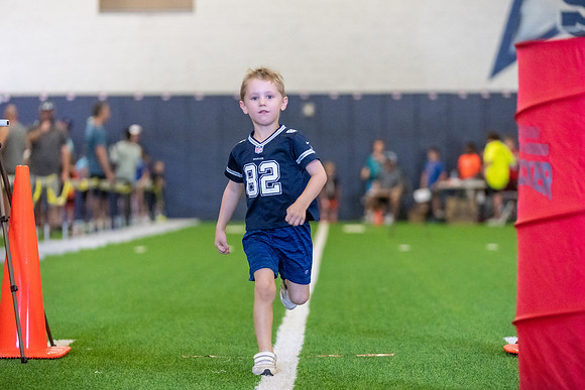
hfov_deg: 17.4
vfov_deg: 11.7
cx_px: 292
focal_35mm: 118
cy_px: 195
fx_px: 1912
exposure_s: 1/1000
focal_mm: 111
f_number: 2.8
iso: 16000
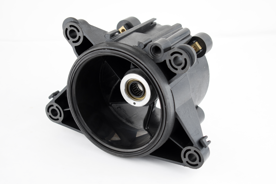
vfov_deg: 16.6
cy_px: 92
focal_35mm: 82
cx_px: 138
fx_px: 632
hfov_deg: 24.6
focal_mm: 55
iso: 100
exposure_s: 1/25
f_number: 5.6
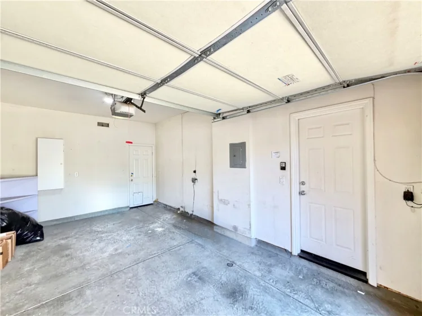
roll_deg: +1.1
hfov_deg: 102.1
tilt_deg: +1.7
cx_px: 211
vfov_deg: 85.7
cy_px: 158
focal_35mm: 14
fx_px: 171
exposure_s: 1/120
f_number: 2.2
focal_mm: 2.22
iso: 125
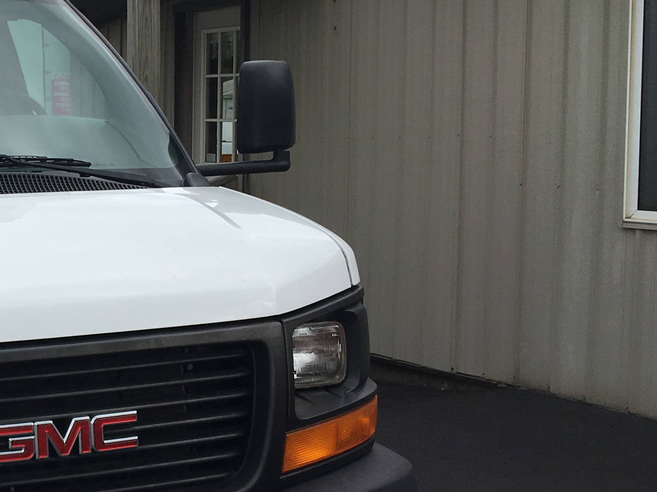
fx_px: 1385
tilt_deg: -4.5
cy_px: 241
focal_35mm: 73
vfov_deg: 20.2
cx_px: -123
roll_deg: -0.1
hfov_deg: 24.3
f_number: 2.2
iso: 25
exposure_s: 1/1068
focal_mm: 4.15
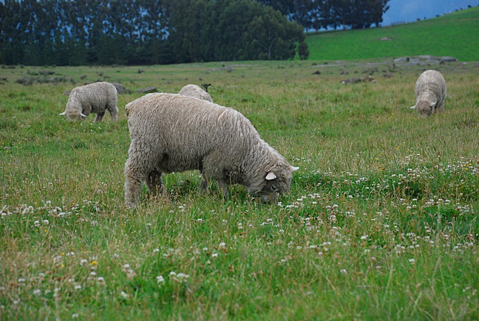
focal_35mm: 128
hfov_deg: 16.0
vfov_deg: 10.8
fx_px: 1699
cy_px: 160
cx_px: 240
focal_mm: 85
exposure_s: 1/800
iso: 400
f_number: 6.3
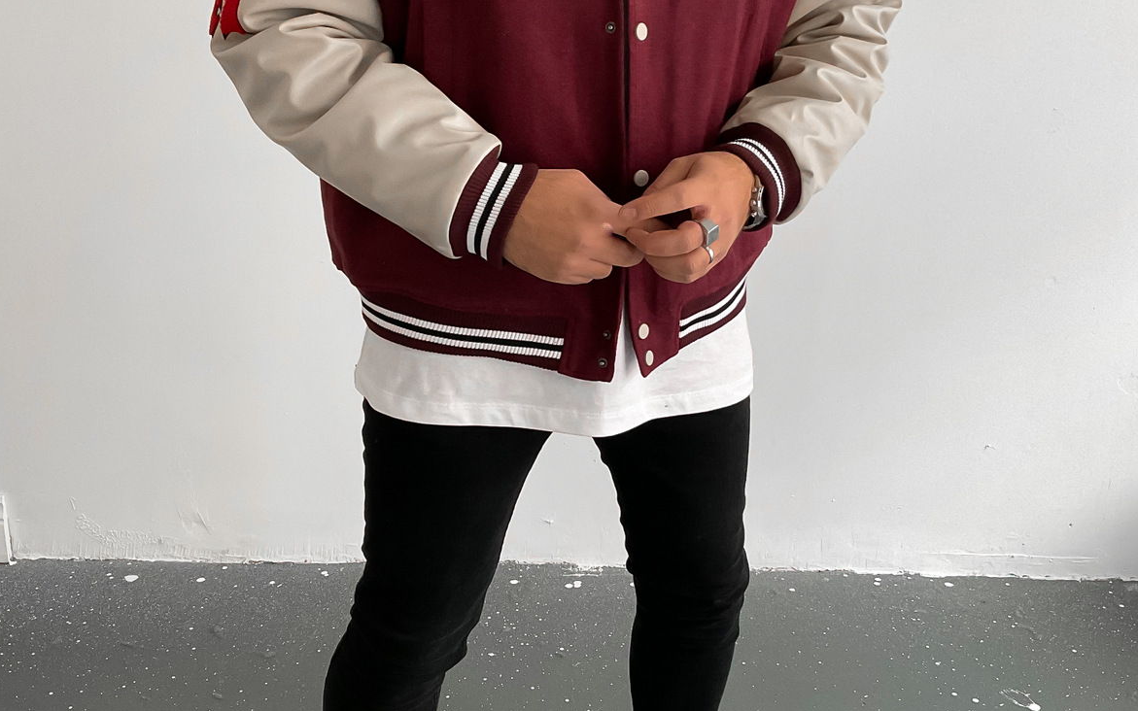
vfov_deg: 30.5
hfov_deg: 47.2
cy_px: 364
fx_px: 1303
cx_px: 556
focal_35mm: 42
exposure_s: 1/60
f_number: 1.8
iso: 125
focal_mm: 3
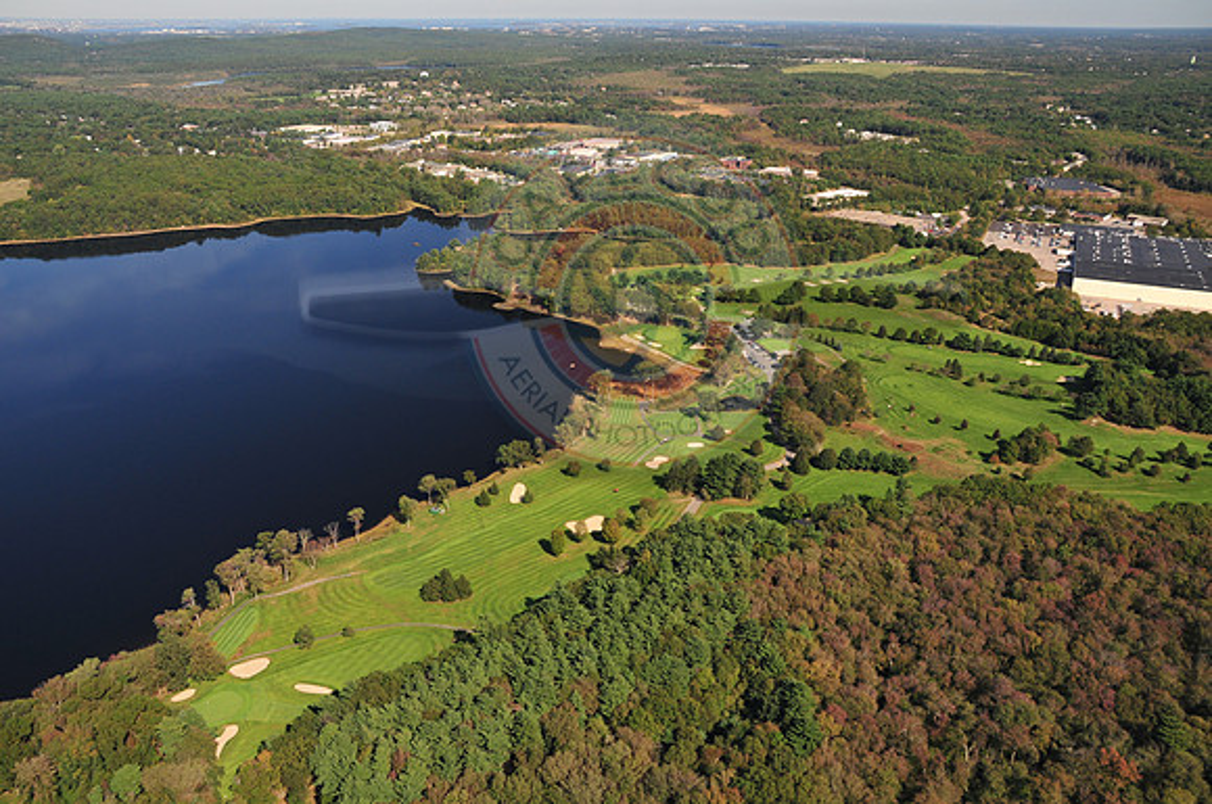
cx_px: 606
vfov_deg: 43.5
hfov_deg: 62.0
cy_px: 402
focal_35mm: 30
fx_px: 1009
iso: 250
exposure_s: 1/250
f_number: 6.3
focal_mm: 20
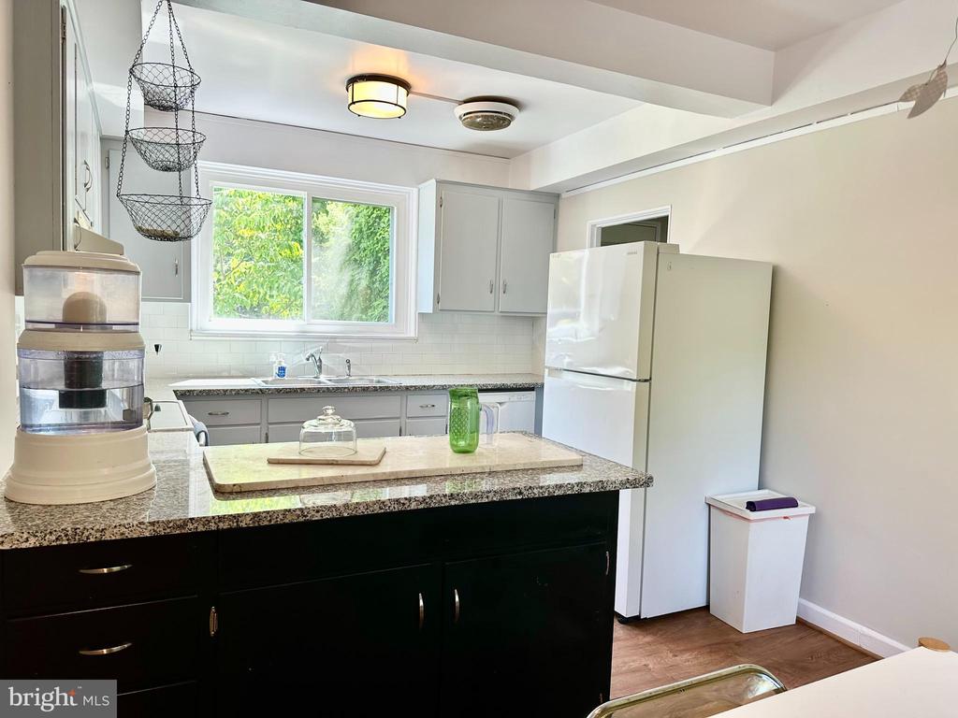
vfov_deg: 56.8
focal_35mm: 24
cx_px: 479
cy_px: 359
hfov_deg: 71.6
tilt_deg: -4.0
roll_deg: -2.2
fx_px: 664
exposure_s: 1/120
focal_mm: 6.86
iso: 64
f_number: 1.78
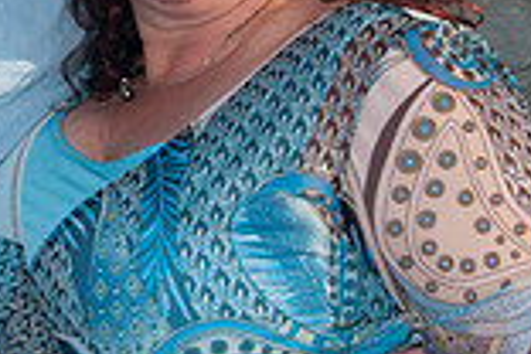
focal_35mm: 212
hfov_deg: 9.7
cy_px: -158
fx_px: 3127
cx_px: 41
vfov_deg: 6.4
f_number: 11
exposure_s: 1/250
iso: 100
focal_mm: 38
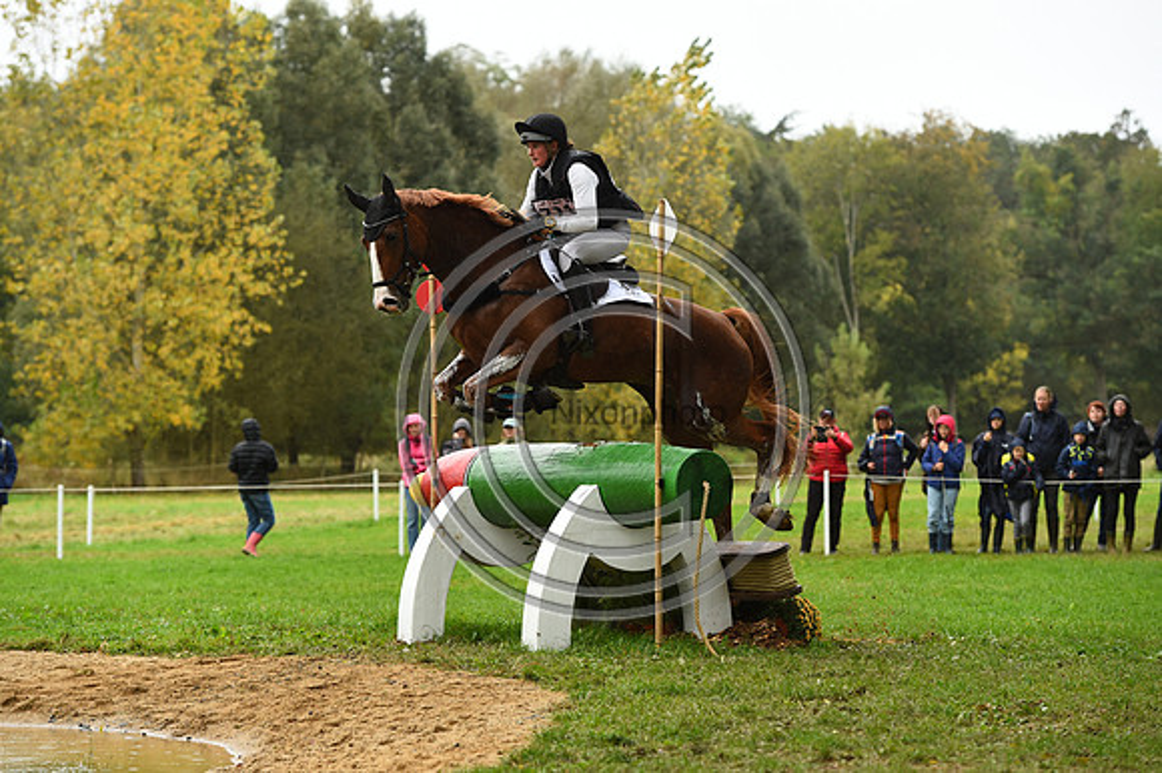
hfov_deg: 16.8
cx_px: 581
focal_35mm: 122
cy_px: 386
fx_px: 3935
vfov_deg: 11.2
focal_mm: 122
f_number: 4.5
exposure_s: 1/1250
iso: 900
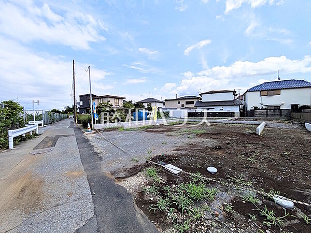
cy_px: 116
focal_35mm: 14
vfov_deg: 85.7
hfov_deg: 102.1
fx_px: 126
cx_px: 156
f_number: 2.2
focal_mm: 1.83
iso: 50
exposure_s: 1/2604
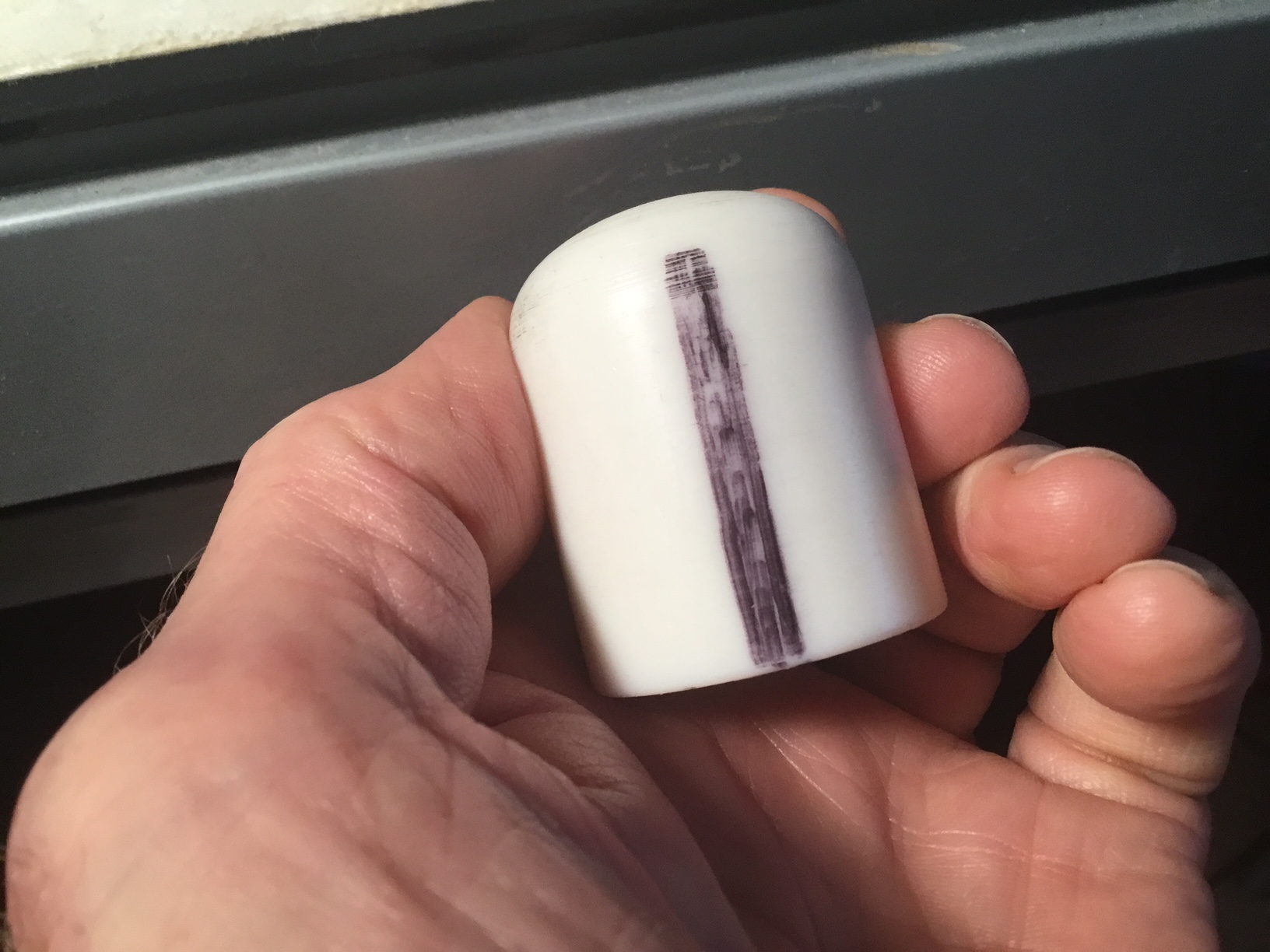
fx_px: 1137
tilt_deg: -54.3
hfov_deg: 58.4
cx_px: 635
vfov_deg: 45.4
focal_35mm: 31
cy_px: 476
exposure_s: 1/30
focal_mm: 3.3
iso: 40
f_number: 2.4
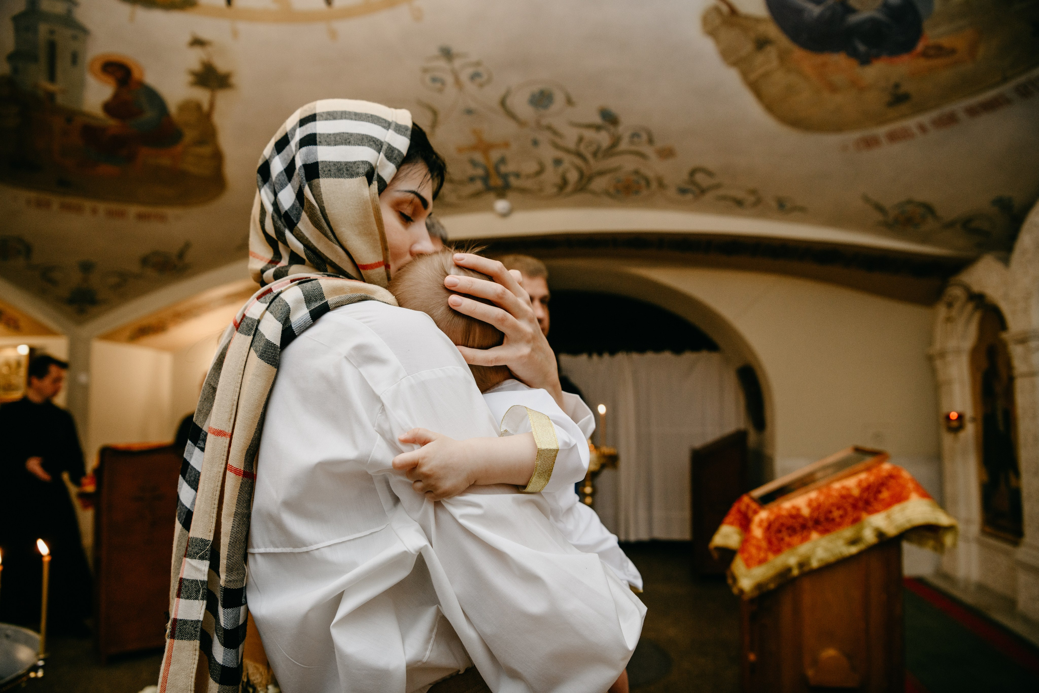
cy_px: 346
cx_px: 520
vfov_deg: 53.1
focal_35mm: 24
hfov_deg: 73.7
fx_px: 693
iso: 500
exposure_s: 1/160
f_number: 3.5
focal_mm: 24
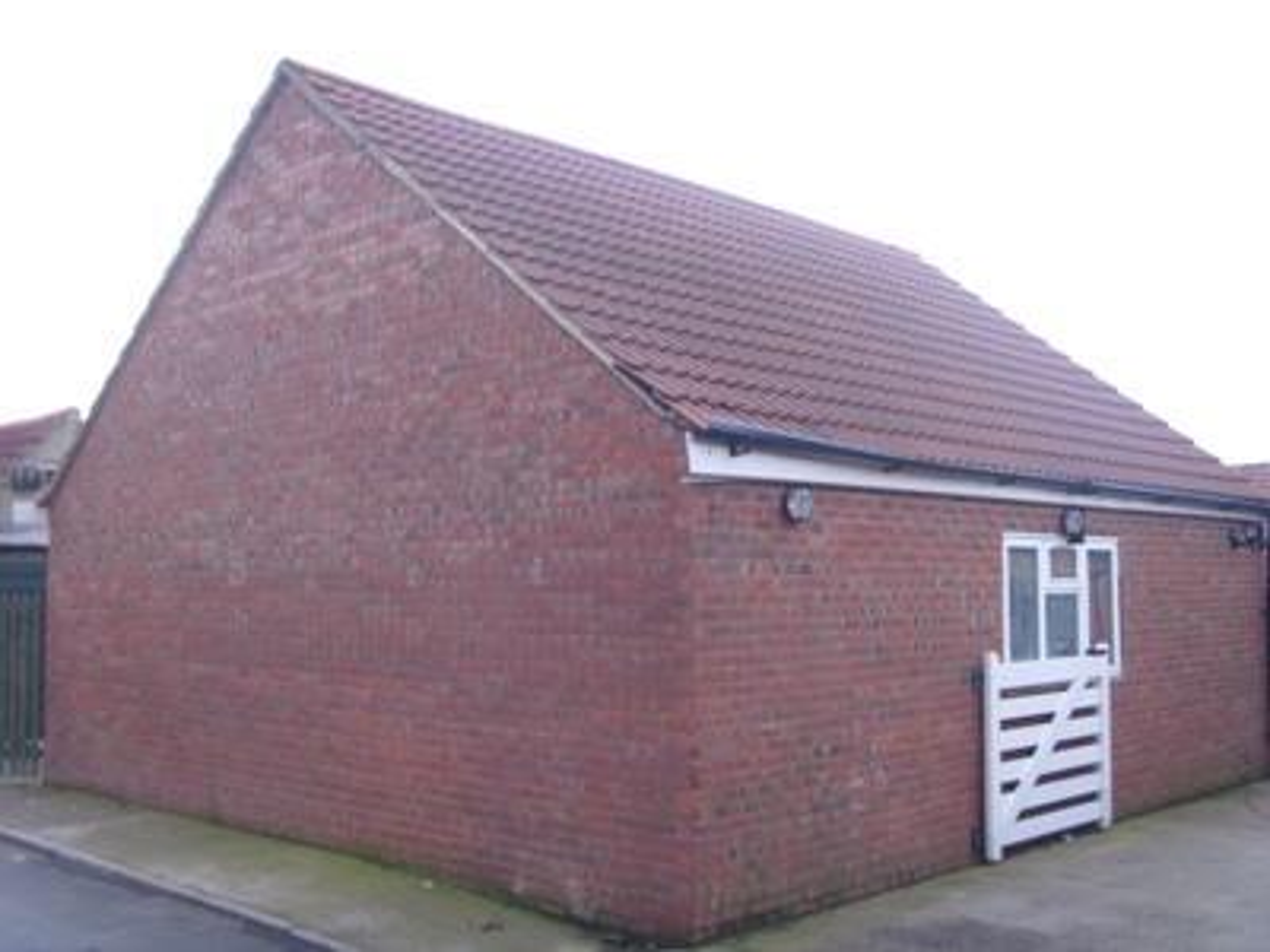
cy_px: 476
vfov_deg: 45.4
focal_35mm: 31
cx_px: 635
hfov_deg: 58.4
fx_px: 1137
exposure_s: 1/30
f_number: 3.5
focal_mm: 6.3
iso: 100
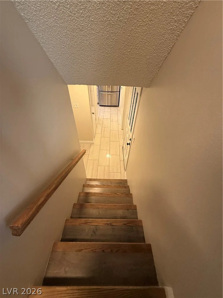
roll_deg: -5.1
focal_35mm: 14
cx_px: 112
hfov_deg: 85.7
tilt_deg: -42.6
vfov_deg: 102.1
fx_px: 120
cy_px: 149
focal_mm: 2.22
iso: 250
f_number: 2.2
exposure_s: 1/99
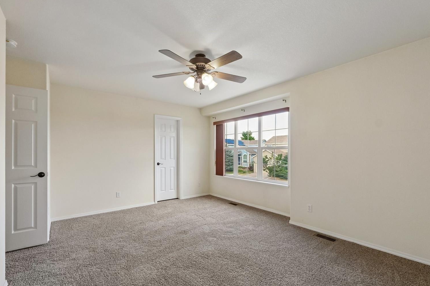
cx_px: 217
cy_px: 150
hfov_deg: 94.0
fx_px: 201
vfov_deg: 71.0
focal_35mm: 17
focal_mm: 10.5
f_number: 8
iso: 800
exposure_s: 1/50
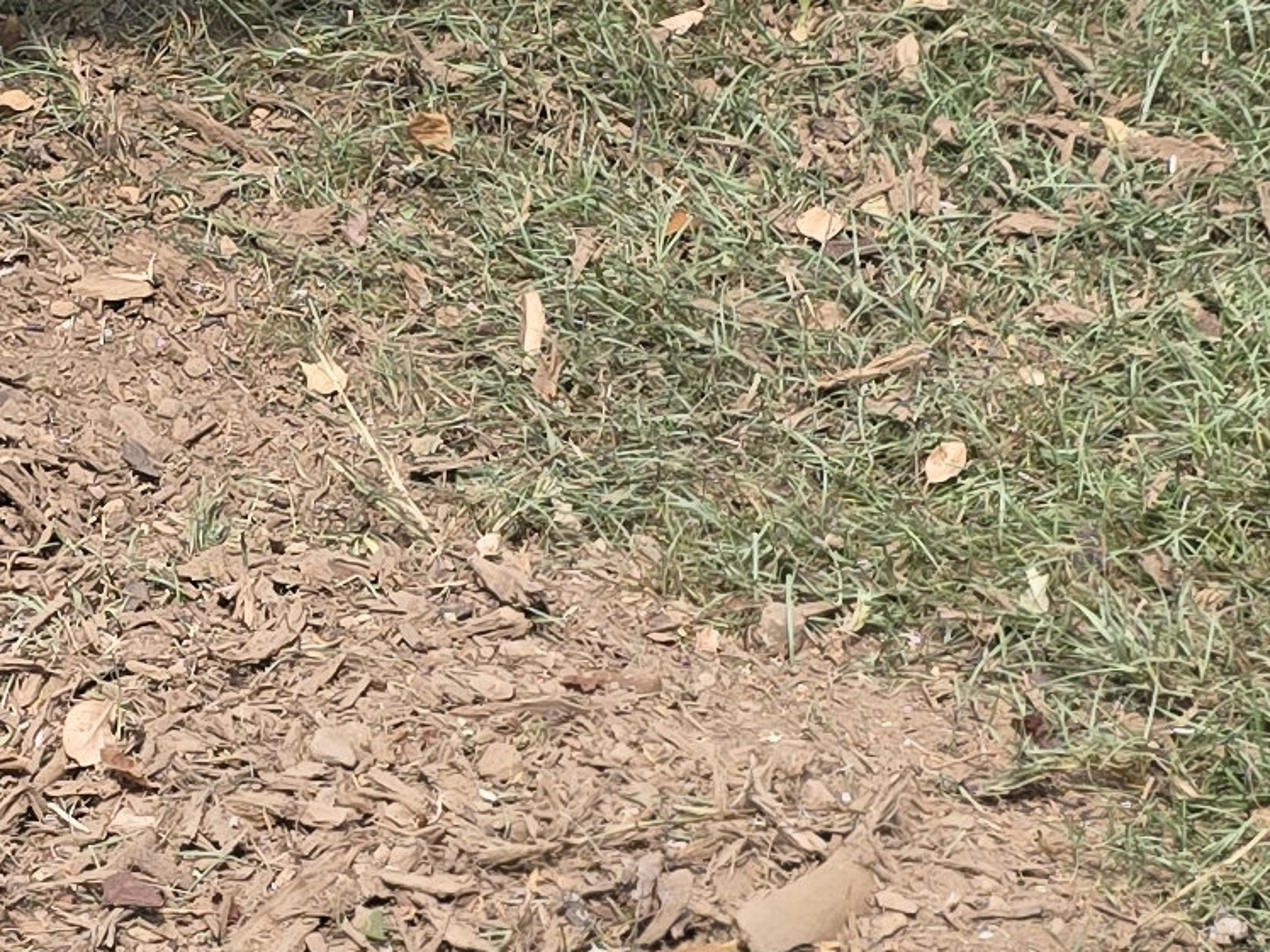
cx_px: 129
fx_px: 4513
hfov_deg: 15.8
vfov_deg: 12.0
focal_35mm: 123
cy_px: 336
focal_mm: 6.25
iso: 80
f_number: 1.7
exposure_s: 1/2436
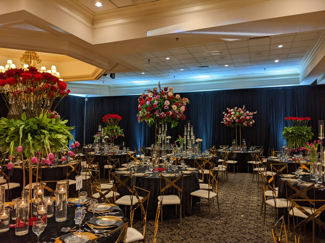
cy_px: 122
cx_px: 162
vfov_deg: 51.4
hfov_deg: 65.3
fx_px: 253
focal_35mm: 27
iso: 334
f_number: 1.8
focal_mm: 4.44
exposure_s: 1/120
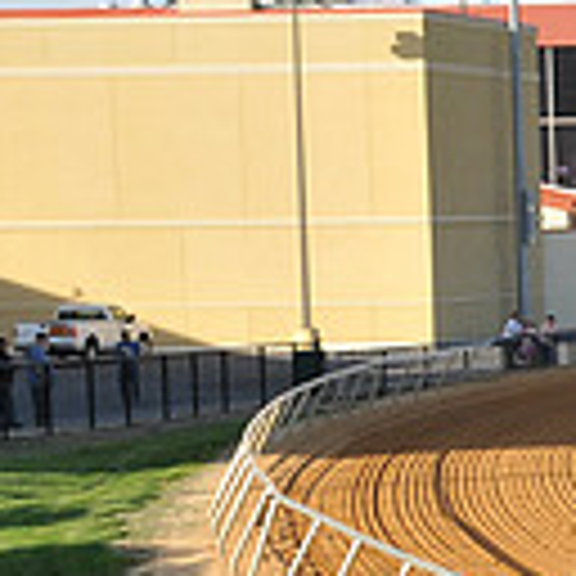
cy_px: 457
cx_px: 1220
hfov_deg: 9.1
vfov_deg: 9.7
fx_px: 3368
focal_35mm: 179
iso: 500
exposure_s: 1/640
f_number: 9
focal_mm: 31
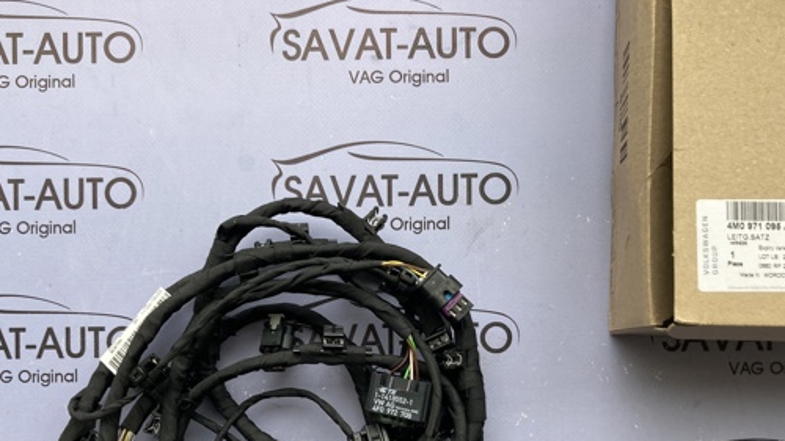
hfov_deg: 51.5
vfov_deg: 29.6
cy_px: 363
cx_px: 345
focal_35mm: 39
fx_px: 812
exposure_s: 1/70
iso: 80
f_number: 1.8
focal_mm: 3.99
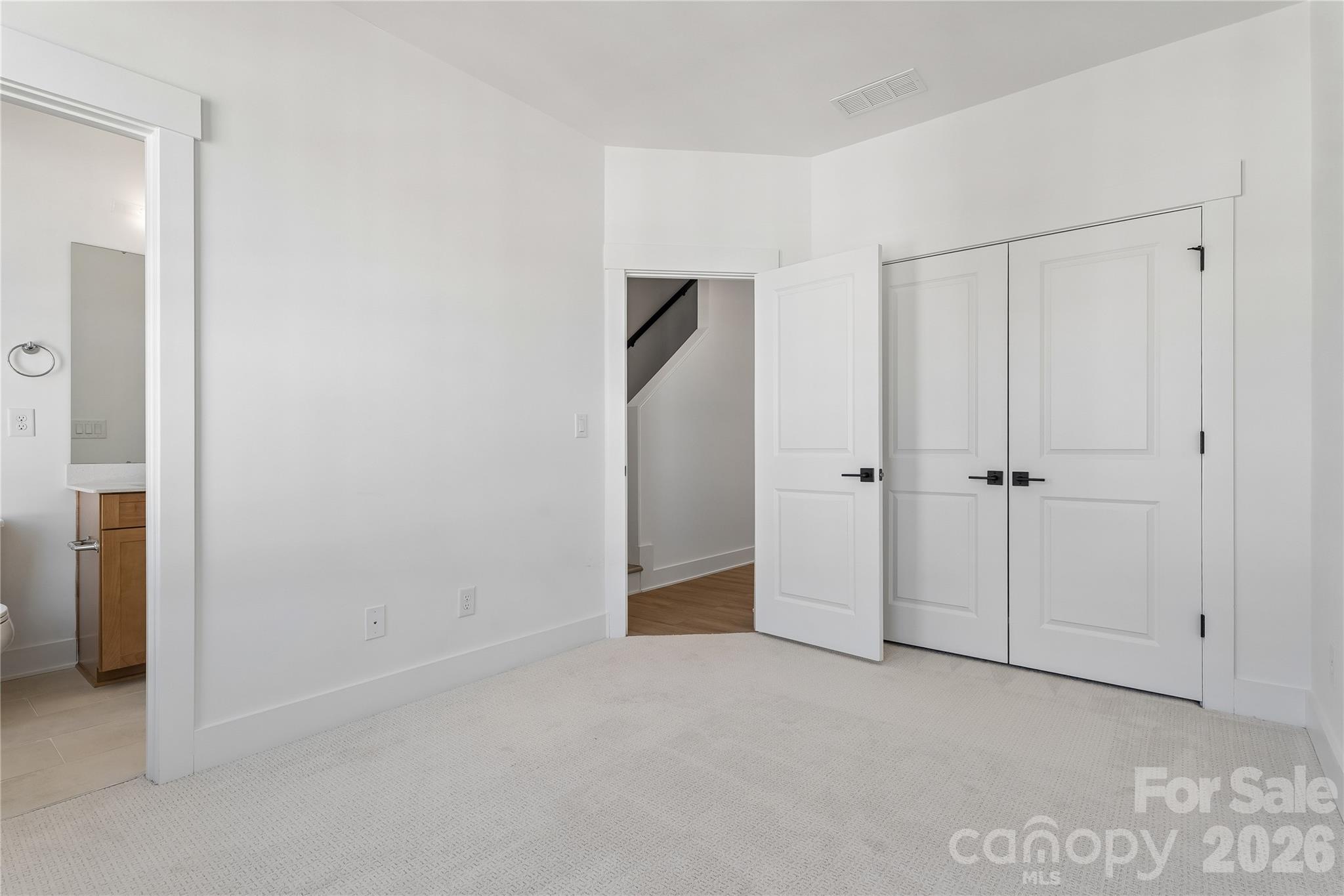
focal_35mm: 16
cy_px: 448
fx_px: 597
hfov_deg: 96.7
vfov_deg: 73.7
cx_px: 672
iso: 400
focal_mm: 16
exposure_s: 1/60
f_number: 8
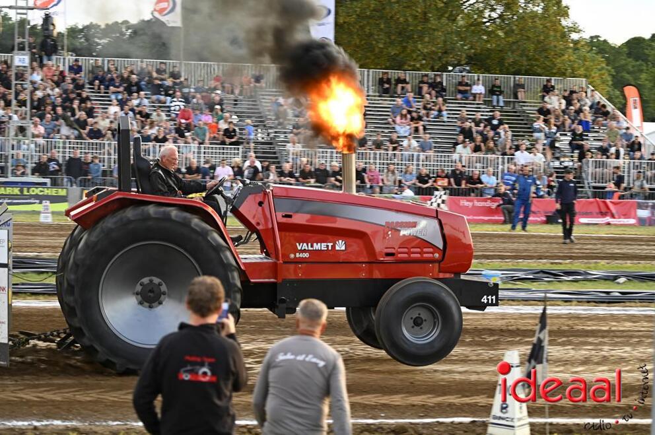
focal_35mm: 100
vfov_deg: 13.7
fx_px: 1817
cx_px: 328
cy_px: 218
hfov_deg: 20.4
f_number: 4.5
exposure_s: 1/125
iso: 320
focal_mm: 100
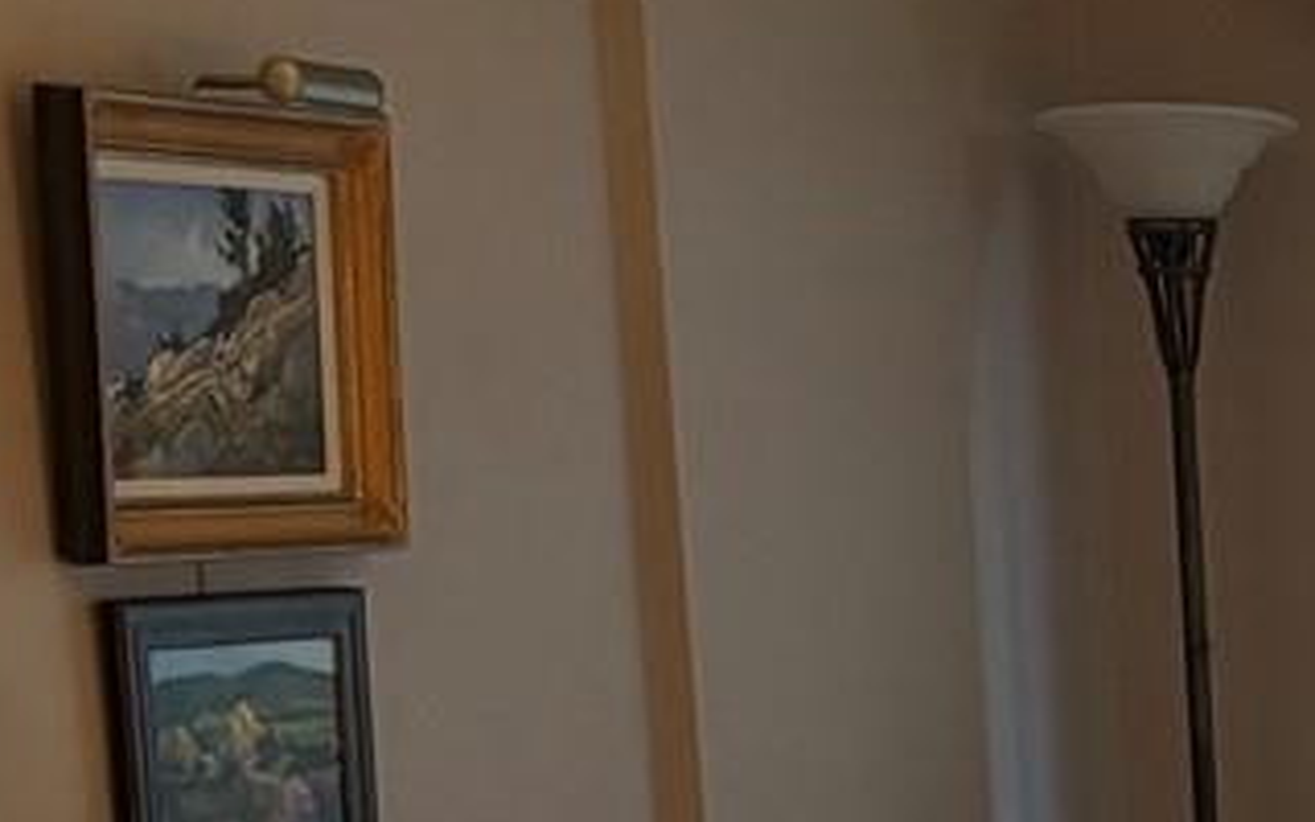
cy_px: 1582
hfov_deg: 14.2
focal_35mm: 138
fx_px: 4946
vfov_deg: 9.0
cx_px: 1923
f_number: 1.6
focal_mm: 5.96
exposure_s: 1/60
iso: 400
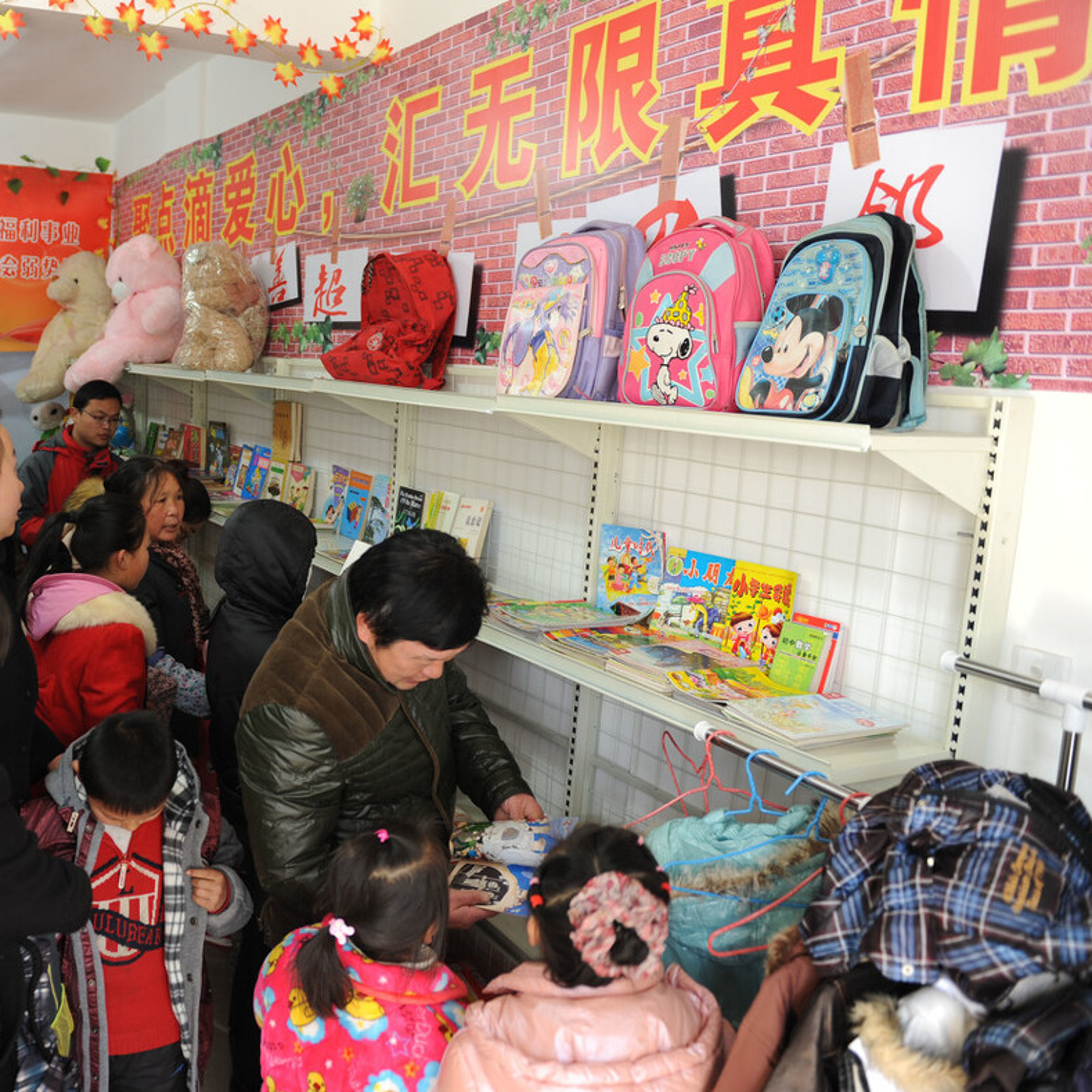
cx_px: 282
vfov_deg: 52.5
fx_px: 1106
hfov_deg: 50.5
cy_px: 542
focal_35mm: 31
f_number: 3.2
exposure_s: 1/60
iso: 400
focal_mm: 24
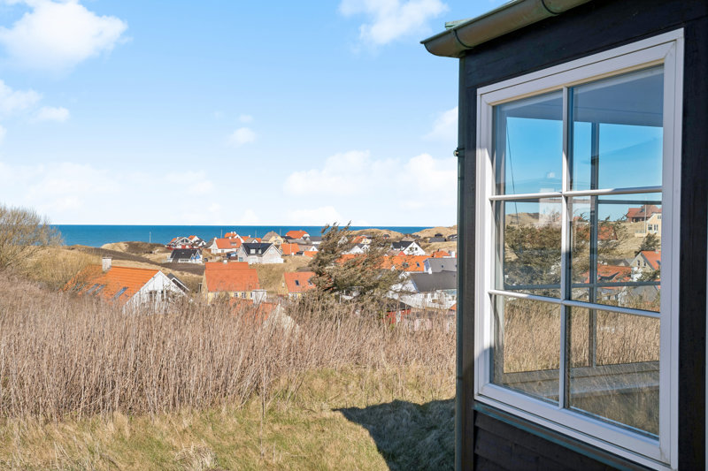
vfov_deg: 34.2
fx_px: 767
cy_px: 236
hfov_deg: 49.6
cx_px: 354
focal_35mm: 39
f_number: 13
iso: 250
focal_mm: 39
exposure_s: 1/320
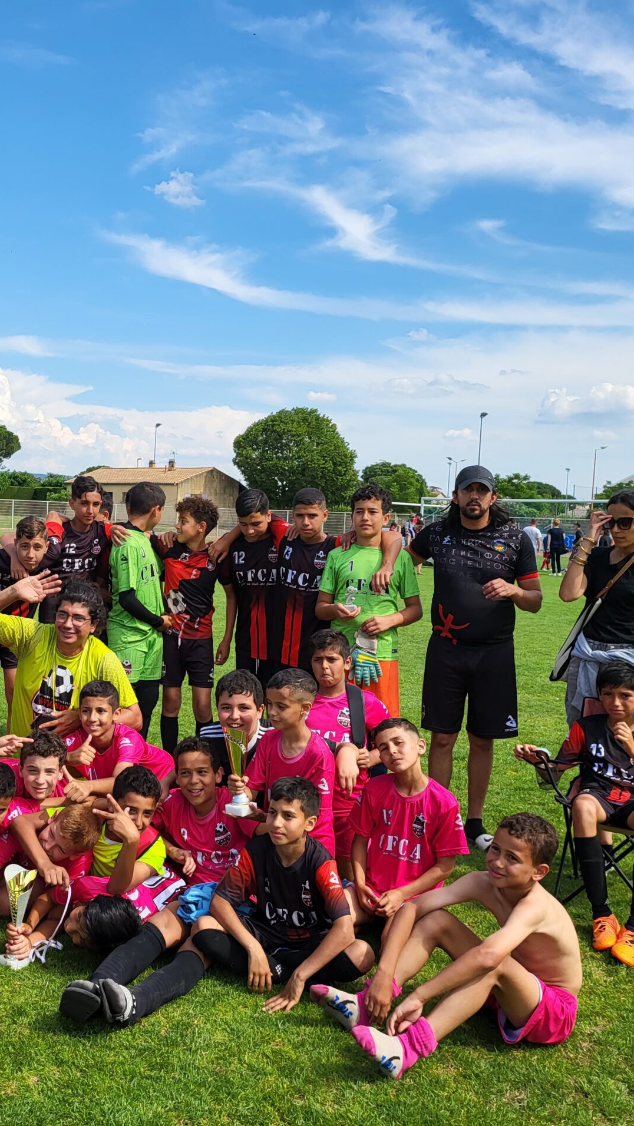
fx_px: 1046
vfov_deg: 56.6
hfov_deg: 32.6
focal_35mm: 35
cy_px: 565
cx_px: 105
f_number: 1.8
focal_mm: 5
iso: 40
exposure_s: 1/1824
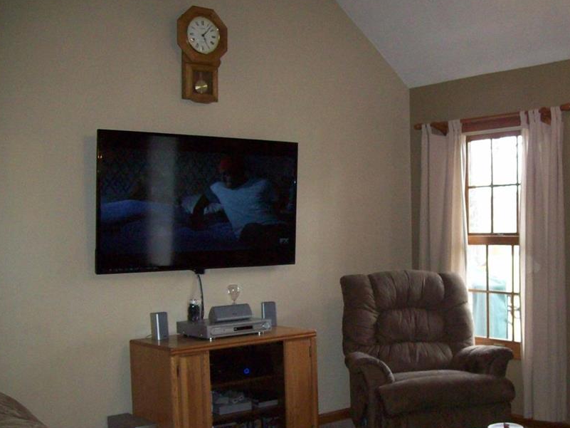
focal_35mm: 46
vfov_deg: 31.4
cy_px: 266
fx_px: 758
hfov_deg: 40.9
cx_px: 357
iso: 200
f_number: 2.7
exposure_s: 1/64
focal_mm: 6
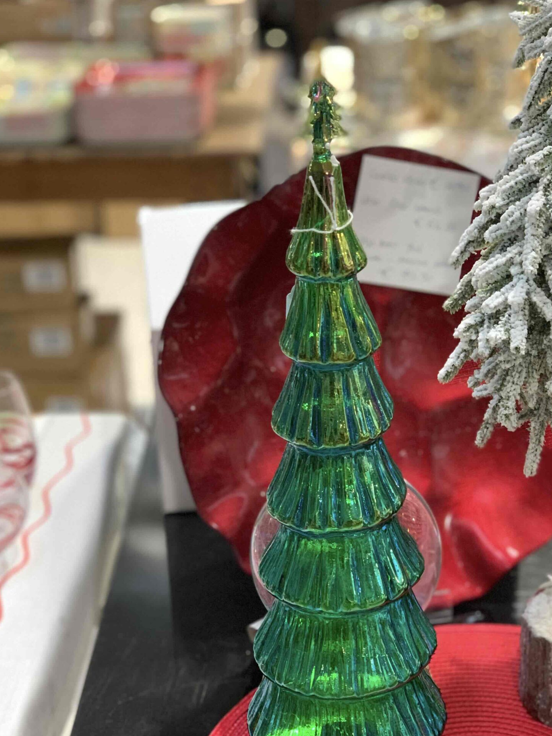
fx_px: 1467
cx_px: 351
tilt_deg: -24.9
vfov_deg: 28.1
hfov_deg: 21.3
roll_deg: +1.0
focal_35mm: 69
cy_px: 452
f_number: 2.4
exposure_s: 1/60
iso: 250
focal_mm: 6
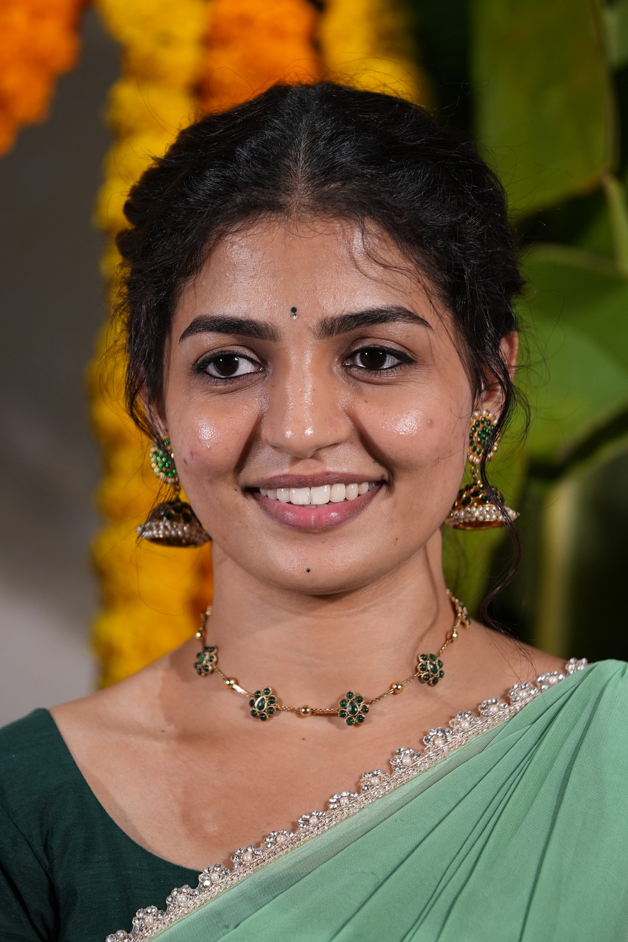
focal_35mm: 300
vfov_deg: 6.9
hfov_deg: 4.6
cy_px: 471
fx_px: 7849
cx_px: 314
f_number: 2.8
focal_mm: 200
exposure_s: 1/160
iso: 500
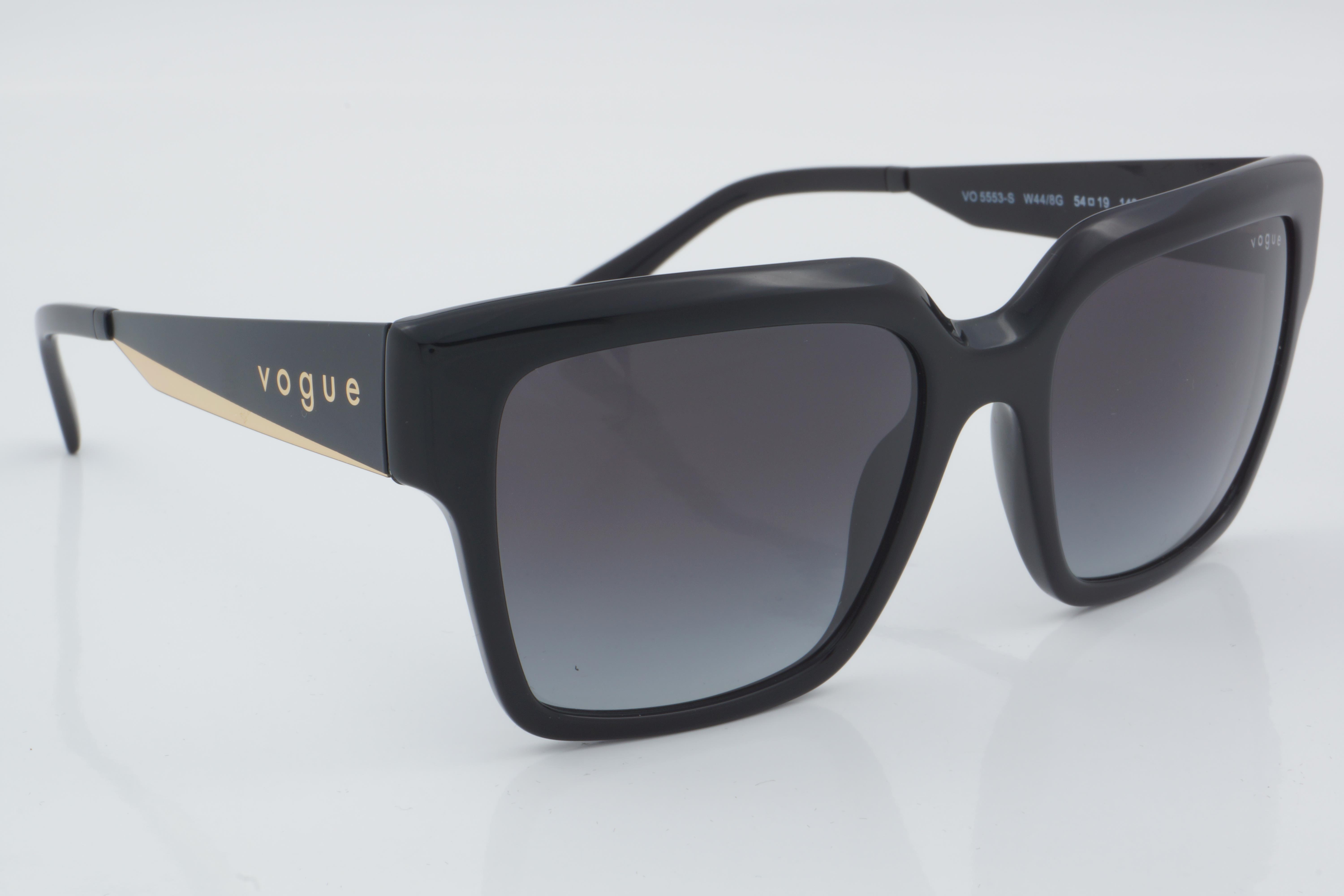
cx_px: 672
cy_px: 448
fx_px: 2800
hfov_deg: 27.0
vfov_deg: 18.2
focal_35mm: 75
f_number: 32
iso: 100
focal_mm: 50
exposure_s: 1/4
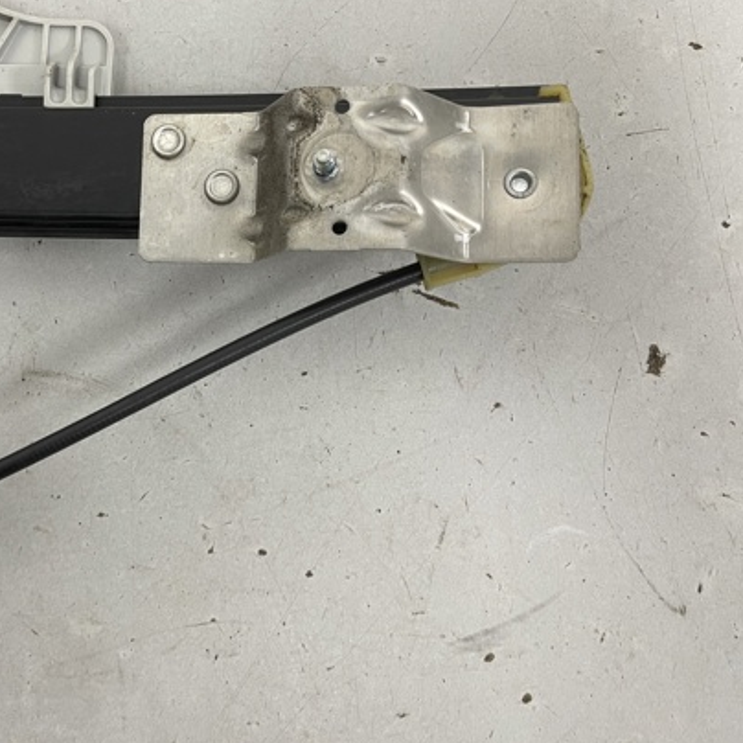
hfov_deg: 45.7
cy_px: 340
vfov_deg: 47.2
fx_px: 850
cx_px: 195
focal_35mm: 35
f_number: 1.6
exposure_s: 1/50
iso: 80
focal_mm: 5.1
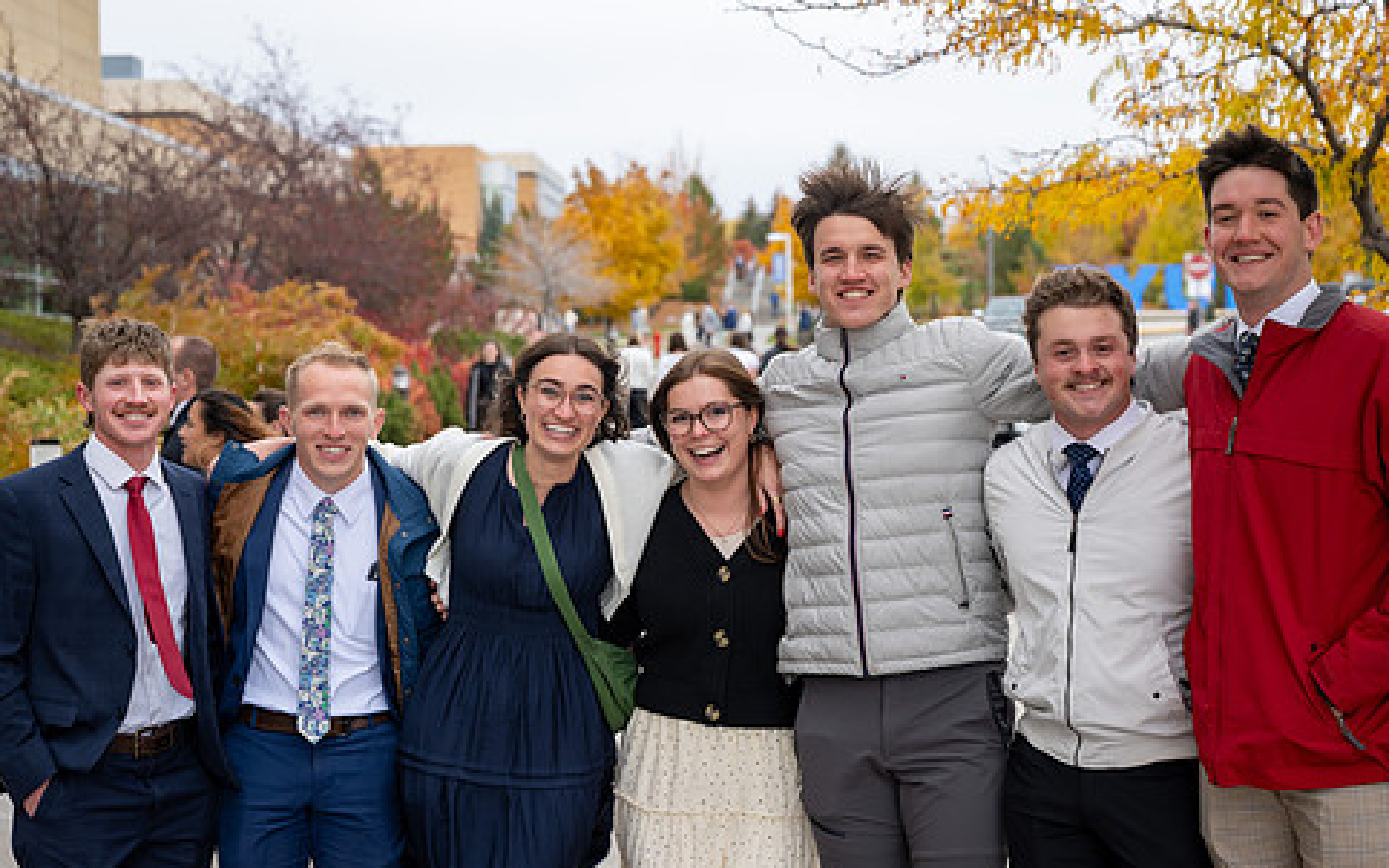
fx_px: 2499
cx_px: 765
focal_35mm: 66
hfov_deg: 31.0
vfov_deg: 19.7
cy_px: 487
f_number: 3.2
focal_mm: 47
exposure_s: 1/200
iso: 100
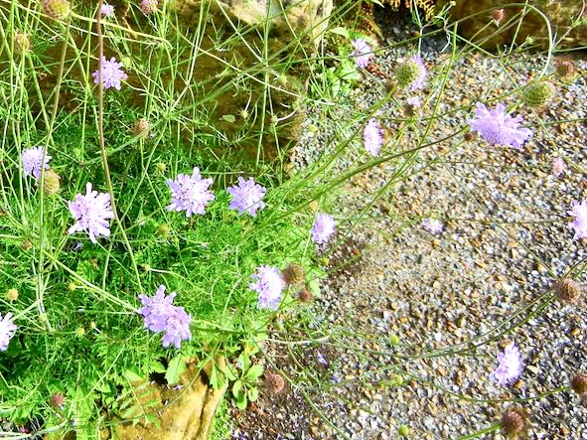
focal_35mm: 52
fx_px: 882
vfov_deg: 27.6
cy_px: 99
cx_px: 102
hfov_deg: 35.4
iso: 160
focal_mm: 5.4
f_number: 3.5
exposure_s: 1/446
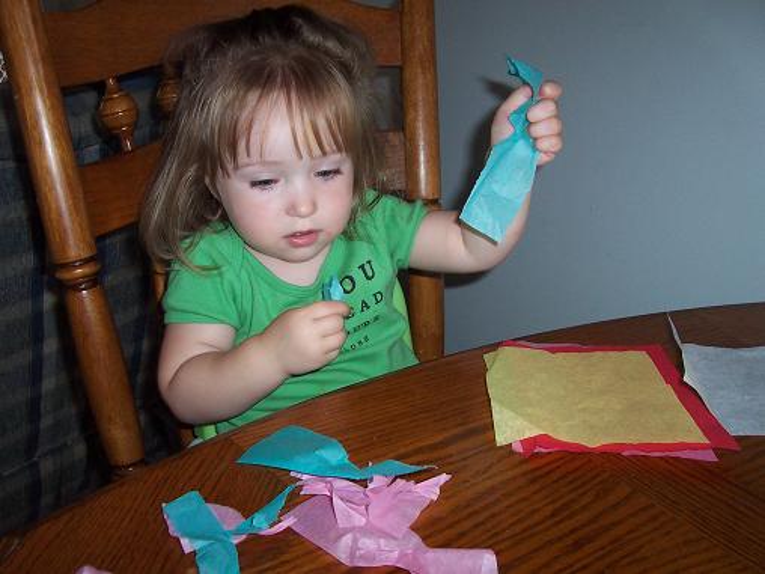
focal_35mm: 37
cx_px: 382
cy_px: 287
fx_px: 818
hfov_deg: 50.1
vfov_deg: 38.7
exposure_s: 1/60
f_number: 2.8
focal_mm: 5.6
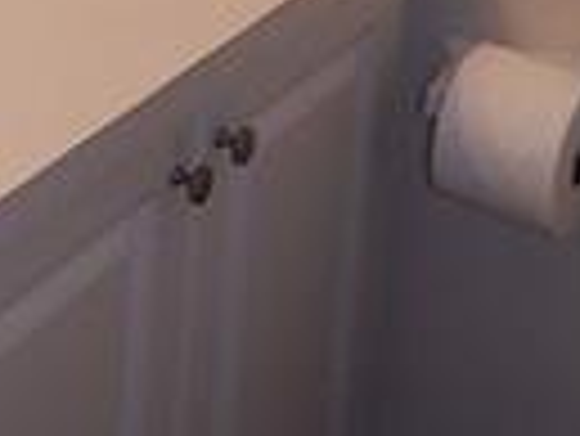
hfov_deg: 14.0
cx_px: -76
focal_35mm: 137
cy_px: -391
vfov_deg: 10.1
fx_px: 2298
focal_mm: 4
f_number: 3
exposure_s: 1/100
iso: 125
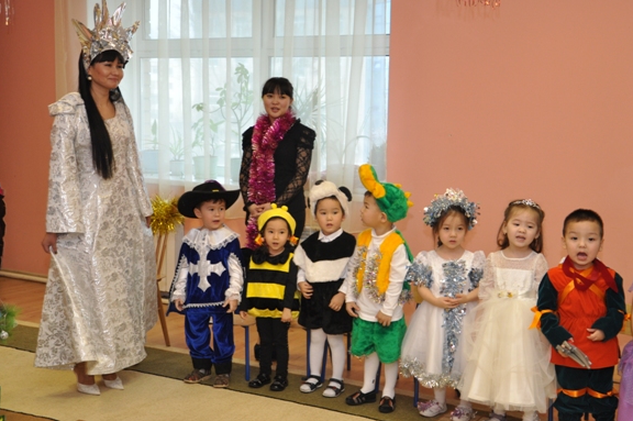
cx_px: 345
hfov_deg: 39.6
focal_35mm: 50
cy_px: 214
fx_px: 878
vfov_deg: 26.9
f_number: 4.2
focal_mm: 30
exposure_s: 1/60
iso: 500
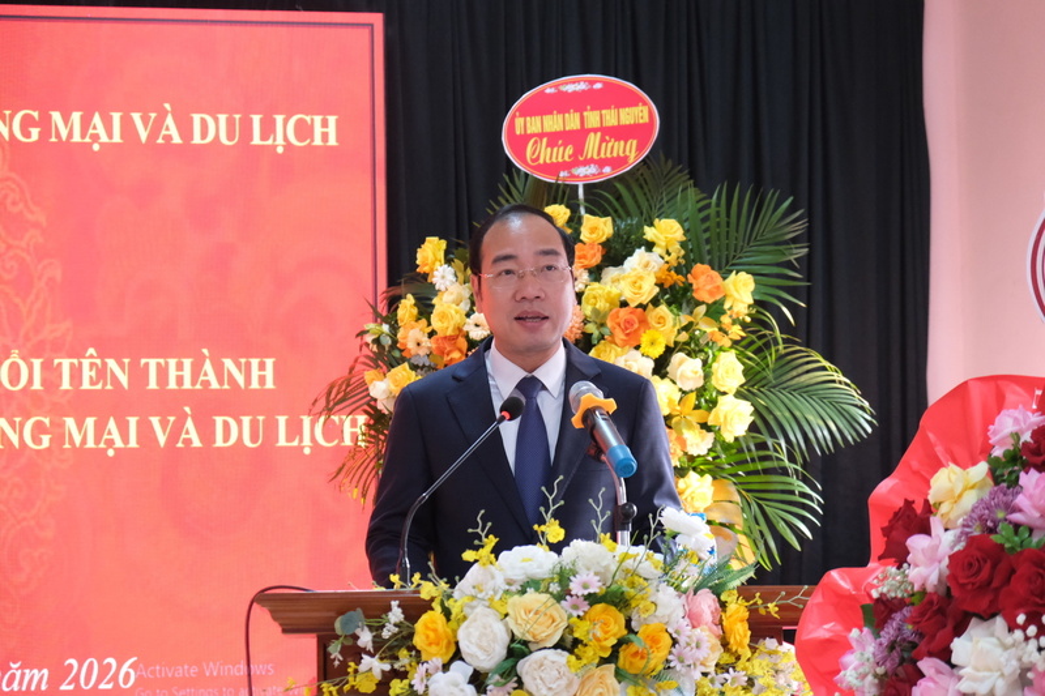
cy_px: 348
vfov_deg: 16.4
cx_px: 522
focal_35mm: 83
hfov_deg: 24.5
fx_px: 2409
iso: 4000
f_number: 4
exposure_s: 1/125
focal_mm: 55
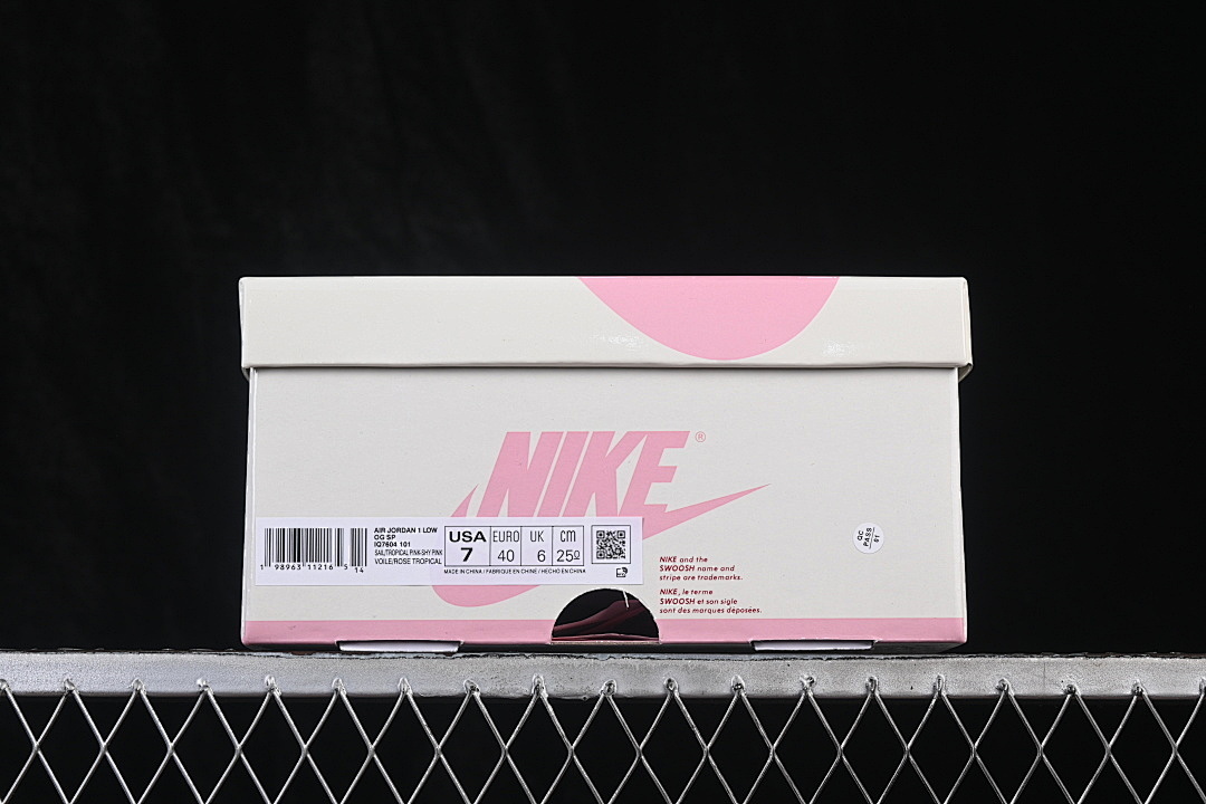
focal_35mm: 75
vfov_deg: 18.2
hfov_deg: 27.0
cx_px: 603
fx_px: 2512
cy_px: 402
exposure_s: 1/80
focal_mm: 50
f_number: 8
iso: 160
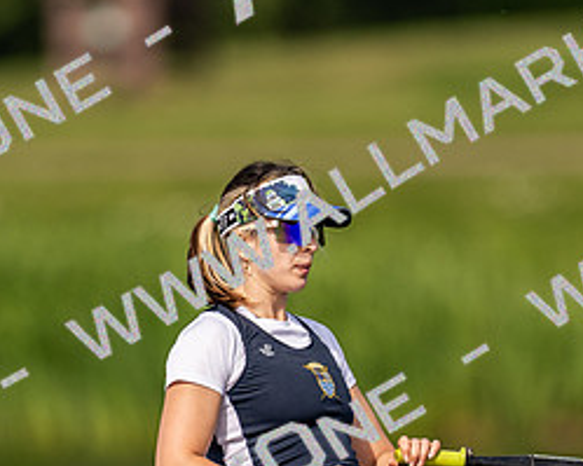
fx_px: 33995
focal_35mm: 1971
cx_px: 356
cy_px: 366
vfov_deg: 0.8
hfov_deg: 1.0
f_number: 4
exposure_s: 1/2500
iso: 220
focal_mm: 600
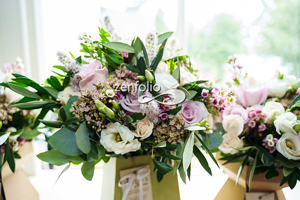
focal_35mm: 29
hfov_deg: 62.9
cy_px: 104
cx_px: 156
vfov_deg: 44.4
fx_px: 245
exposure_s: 1/250
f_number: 2.8
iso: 800
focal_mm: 28
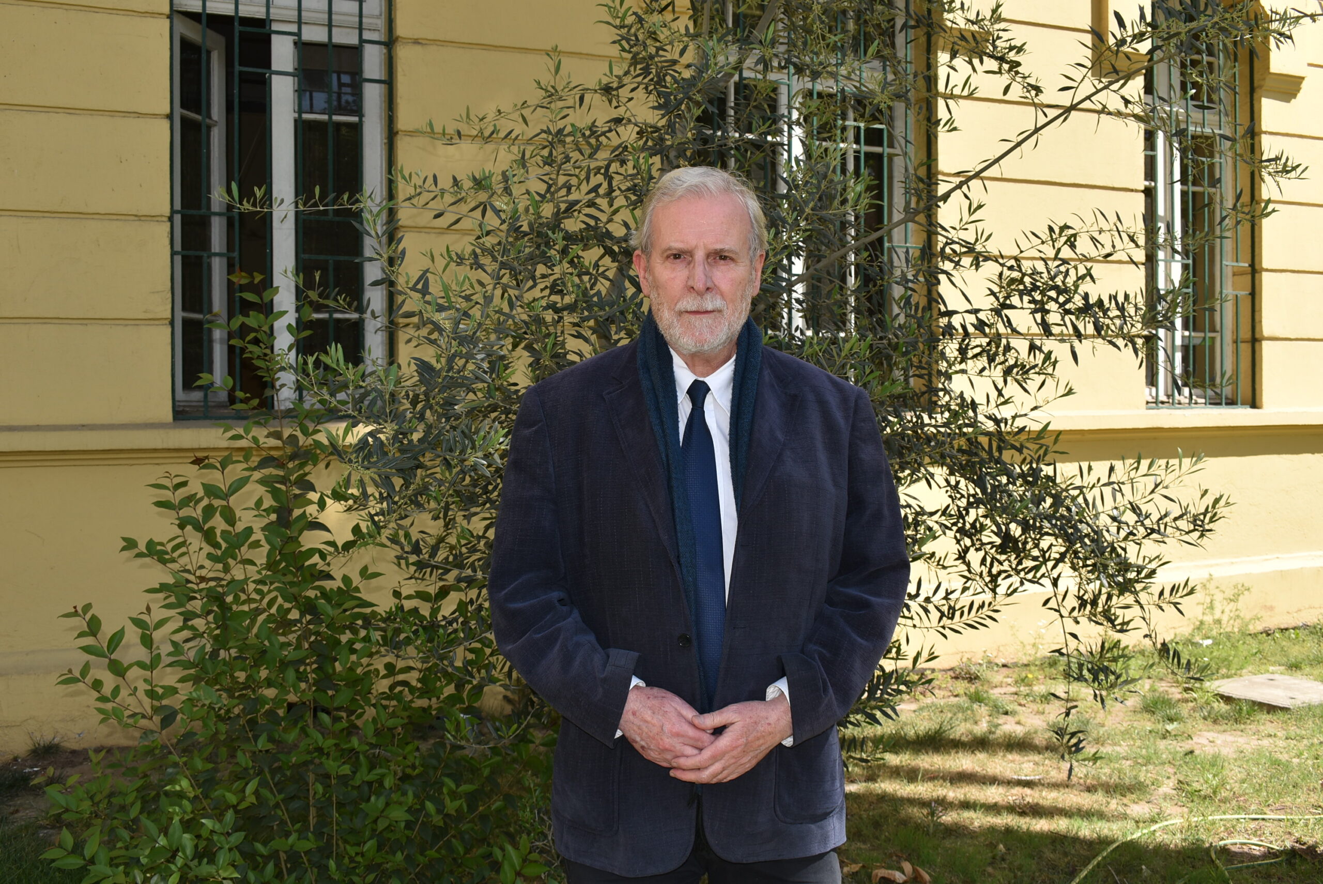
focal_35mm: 38
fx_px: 1379
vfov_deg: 35.6
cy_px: 442
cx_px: 662
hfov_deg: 51.3
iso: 100
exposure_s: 1/200
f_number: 8
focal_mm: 25
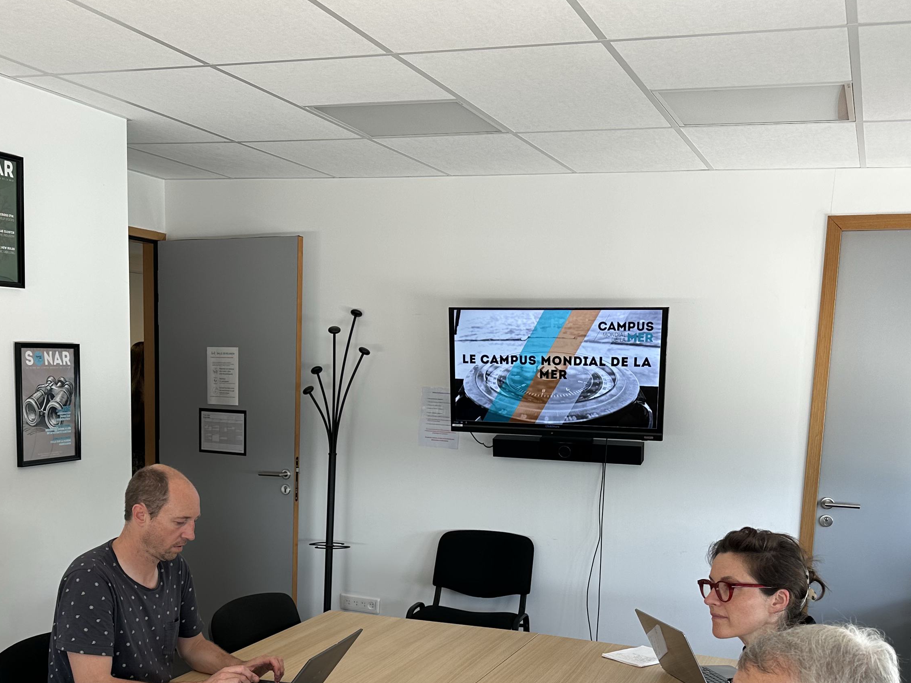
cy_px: 536
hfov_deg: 43.5
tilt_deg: -9.7
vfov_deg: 32.8
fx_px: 1132
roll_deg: -1.4
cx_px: 339
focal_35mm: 43
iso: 64
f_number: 1.78
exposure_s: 1/121
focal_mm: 6.86
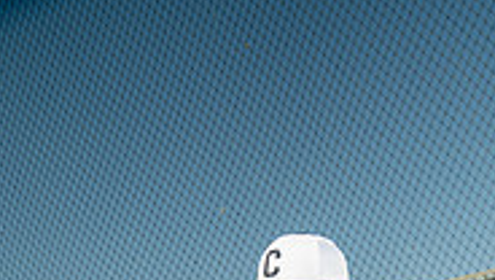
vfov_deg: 14.7
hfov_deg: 32.5
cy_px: 598
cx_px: 331
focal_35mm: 64
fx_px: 841
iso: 100
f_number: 4.5
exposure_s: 1/250
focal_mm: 25
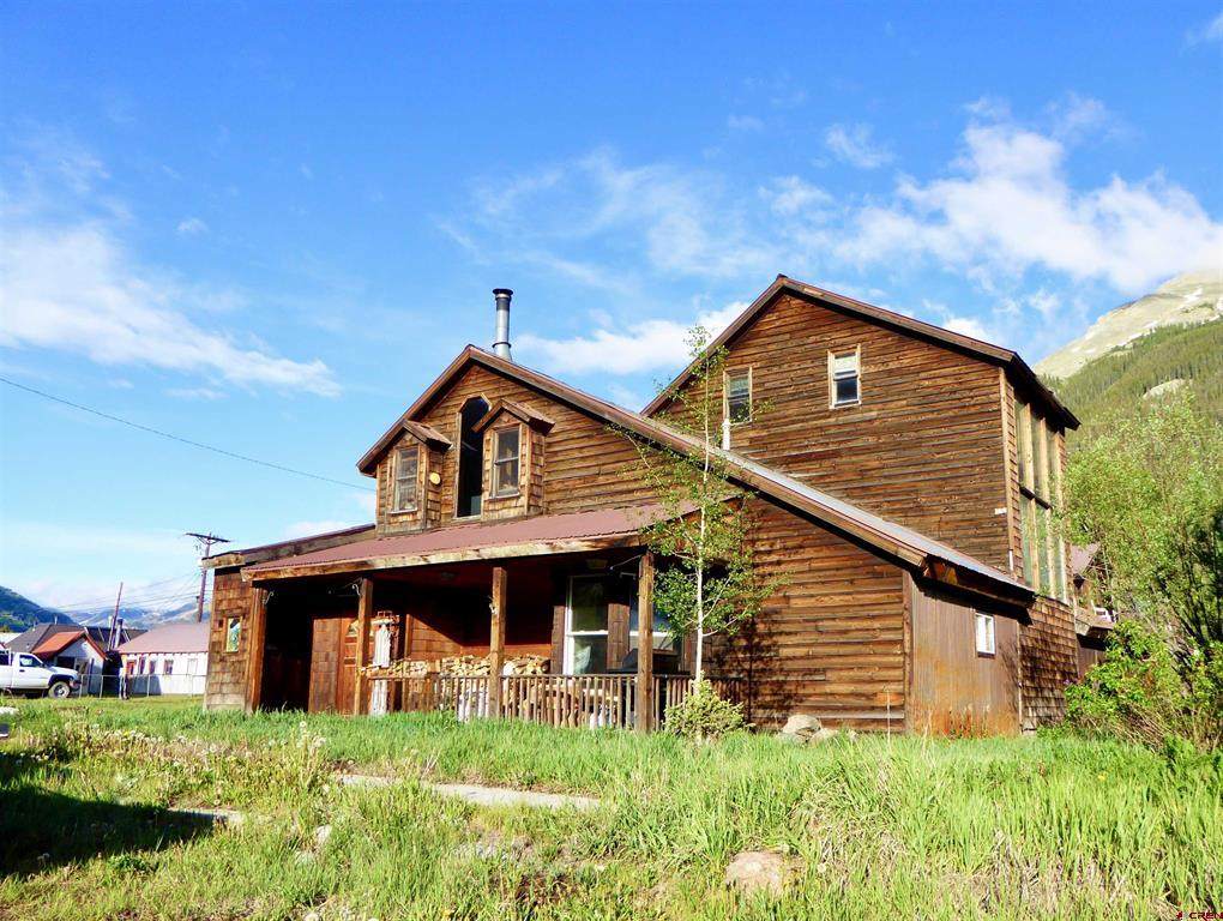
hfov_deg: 71.5
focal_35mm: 24
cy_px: 460
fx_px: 849
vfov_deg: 56.9
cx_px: 612
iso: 100
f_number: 3.3
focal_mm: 4.3
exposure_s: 1/500
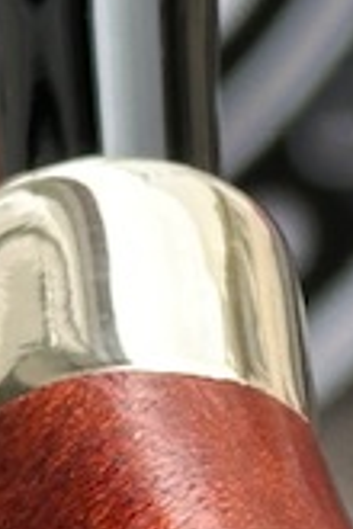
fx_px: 5692
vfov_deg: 5.3
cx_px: 799
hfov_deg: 3.5
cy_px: 250
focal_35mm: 387
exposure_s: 1/310
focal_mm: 6.86
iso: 64
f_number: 1.78
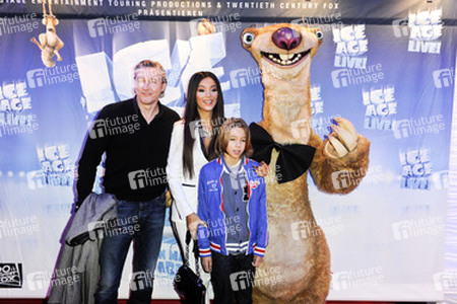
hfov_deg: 55.8
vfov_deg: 38.9
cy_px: 152
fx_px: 432
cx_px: 228
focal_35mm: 34
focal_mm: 34
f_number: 5.6
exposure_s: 1/200
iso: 1600
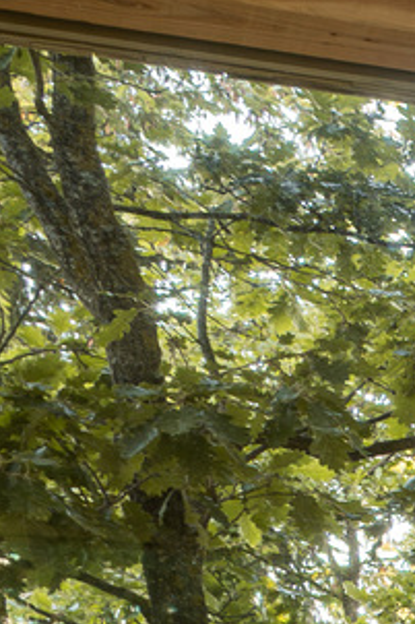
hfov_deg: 6.4
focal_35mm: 159
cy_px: 1245
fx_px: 2752
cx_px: 1848
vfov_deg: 11.6
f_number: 14
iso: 100
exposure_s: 1
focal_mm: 16
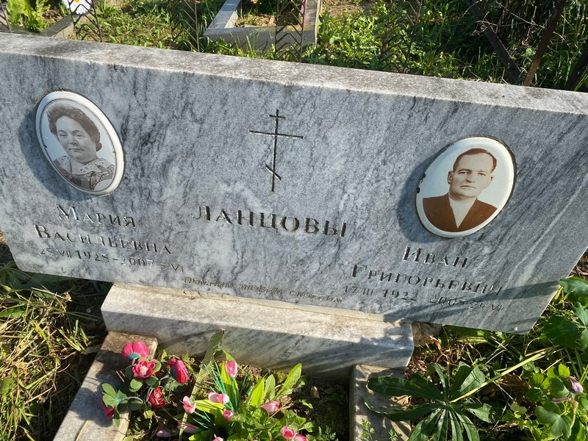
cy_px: 220
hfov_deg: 67.3
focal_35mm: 26
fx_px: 442
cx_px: 294
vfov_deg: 53.1
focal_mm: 4.25
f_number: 1.8
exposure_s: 1/1565
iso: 32
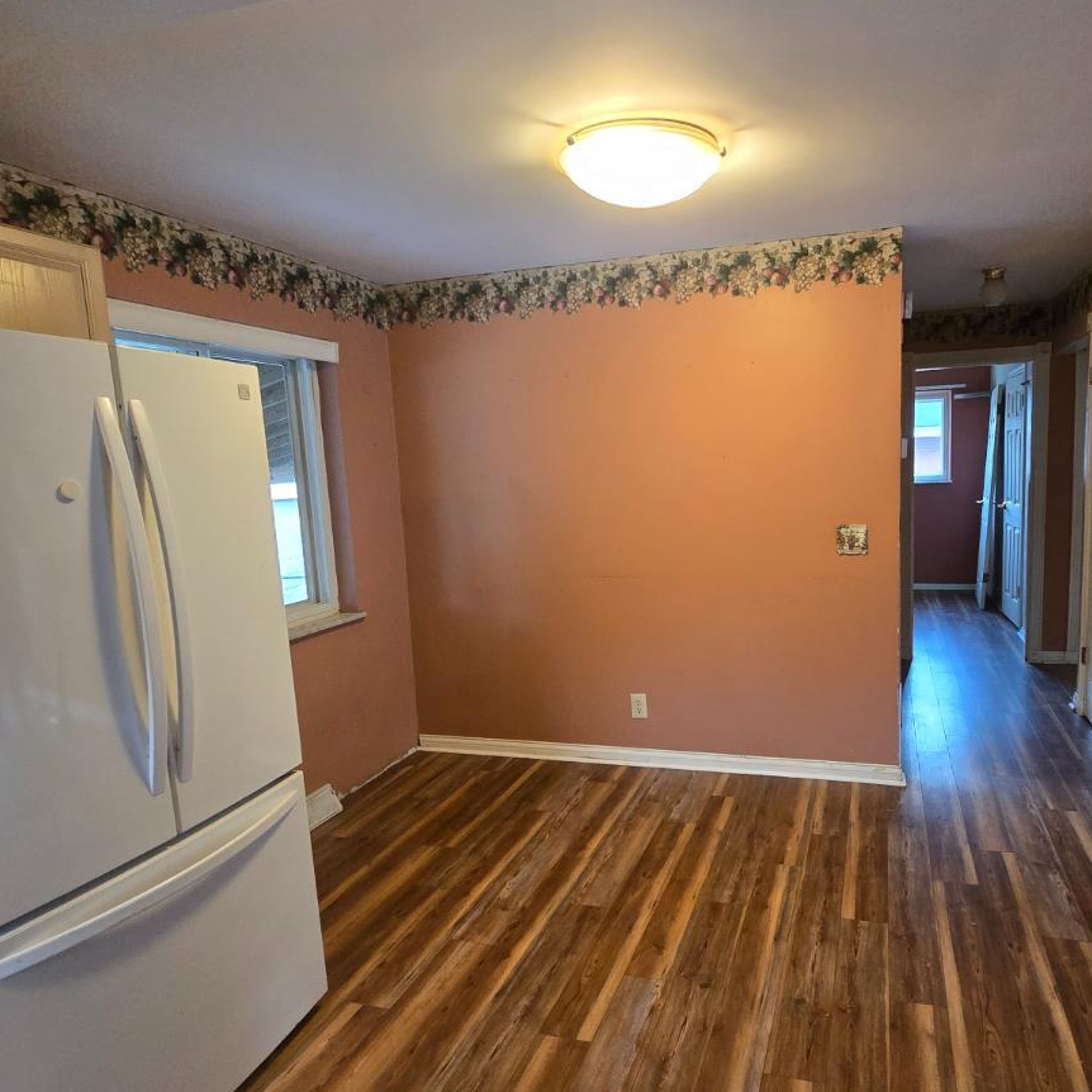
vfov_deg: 74.8
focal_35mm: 20
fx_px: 714
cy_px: 558
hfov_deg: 73.9
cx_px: 660
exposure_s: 1/60
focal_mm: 2.2
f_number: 2.2
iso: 800
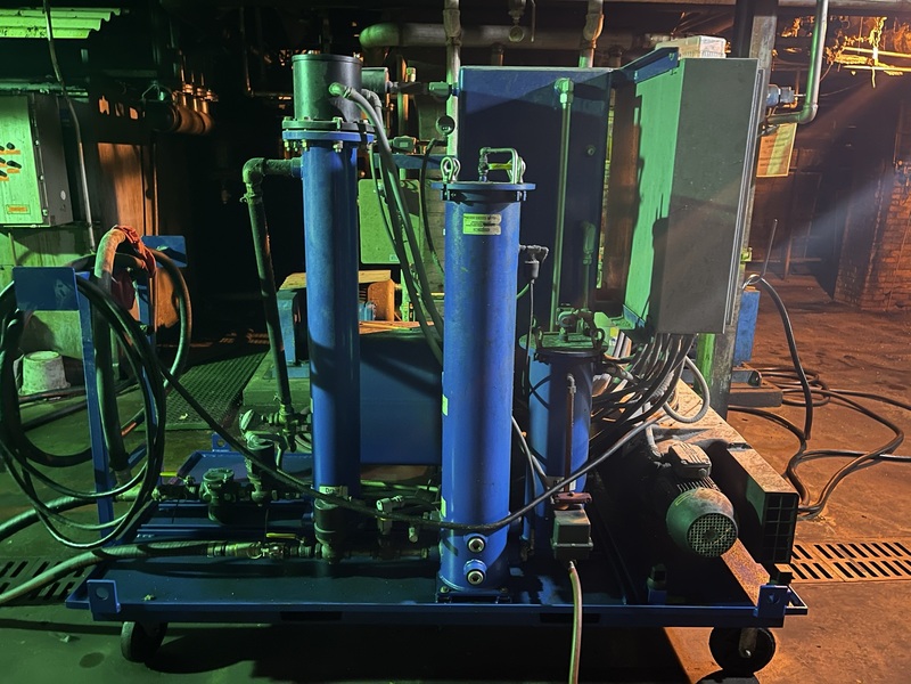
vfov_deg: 53.1
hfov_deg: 67.3
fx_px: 684
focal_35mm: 26
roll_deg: -0.4
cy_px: 342
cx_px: 456
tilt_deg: -16.9
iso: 800
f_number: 1.6
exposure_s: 1/9
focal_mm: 5.1
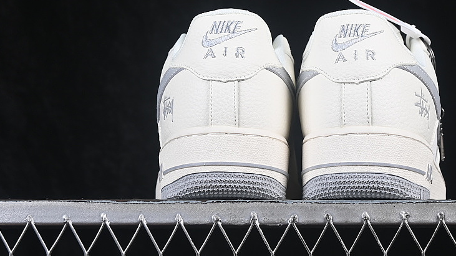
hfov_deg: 18.4
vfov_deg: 10.4
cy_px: 60
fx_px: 1402
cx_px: 299
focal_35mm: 116
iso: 160
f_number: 8
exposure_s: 1/80
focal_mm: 50
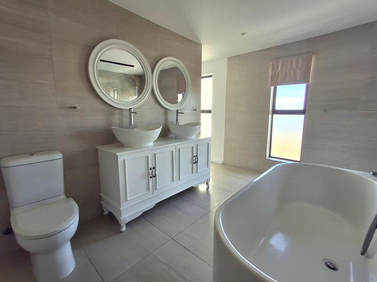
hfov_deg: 94.5
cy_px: 141
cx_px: 188
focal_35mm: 16
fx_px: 174
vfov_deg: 78.1
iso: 40
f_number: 2.2
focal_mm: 1.64
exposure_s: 1/128
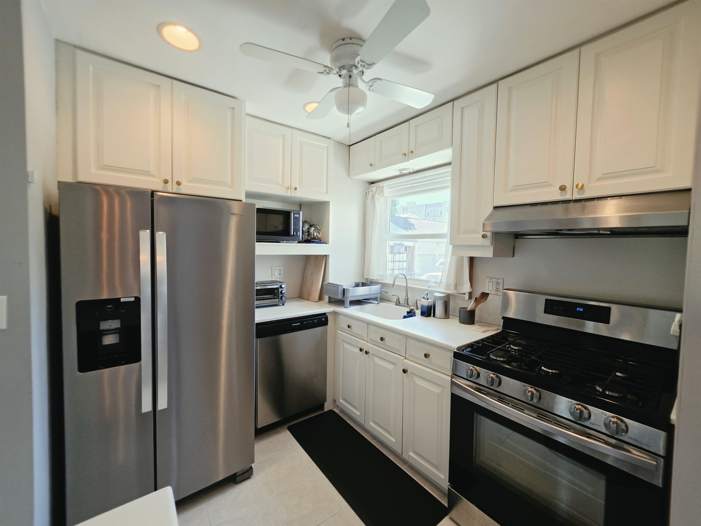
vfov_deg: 89.9
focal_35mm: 13
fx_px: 263
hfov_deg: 106.2
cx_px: 350
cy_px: 263
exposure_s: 1/120
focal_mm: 2.2
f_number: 1.9
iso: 100
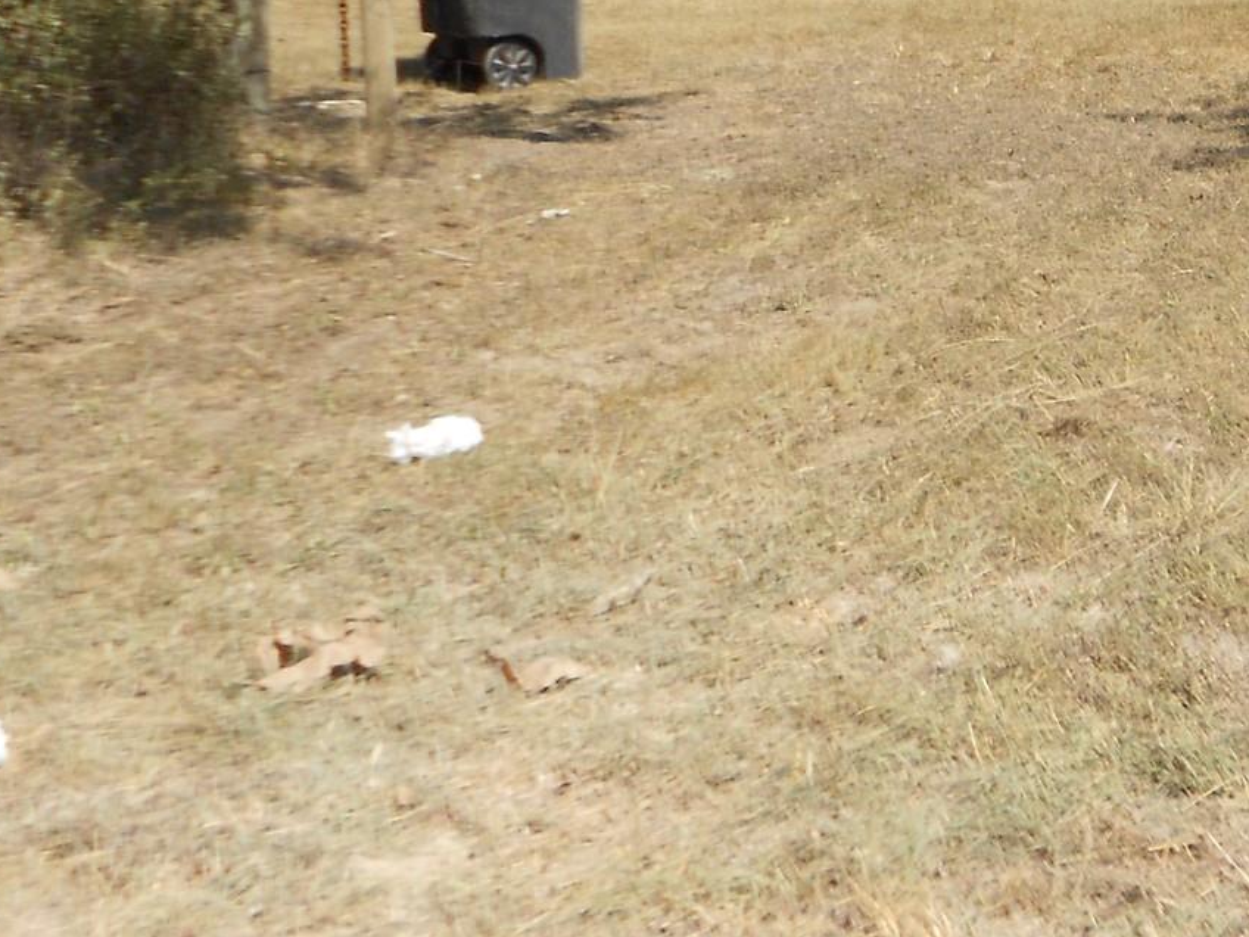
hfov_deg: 26.1
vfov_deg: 20.1
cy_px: -99
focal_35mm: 70
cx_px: 1301
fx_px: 2526
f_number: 3.4
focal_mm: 5.1
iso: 80
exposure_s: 1/1250
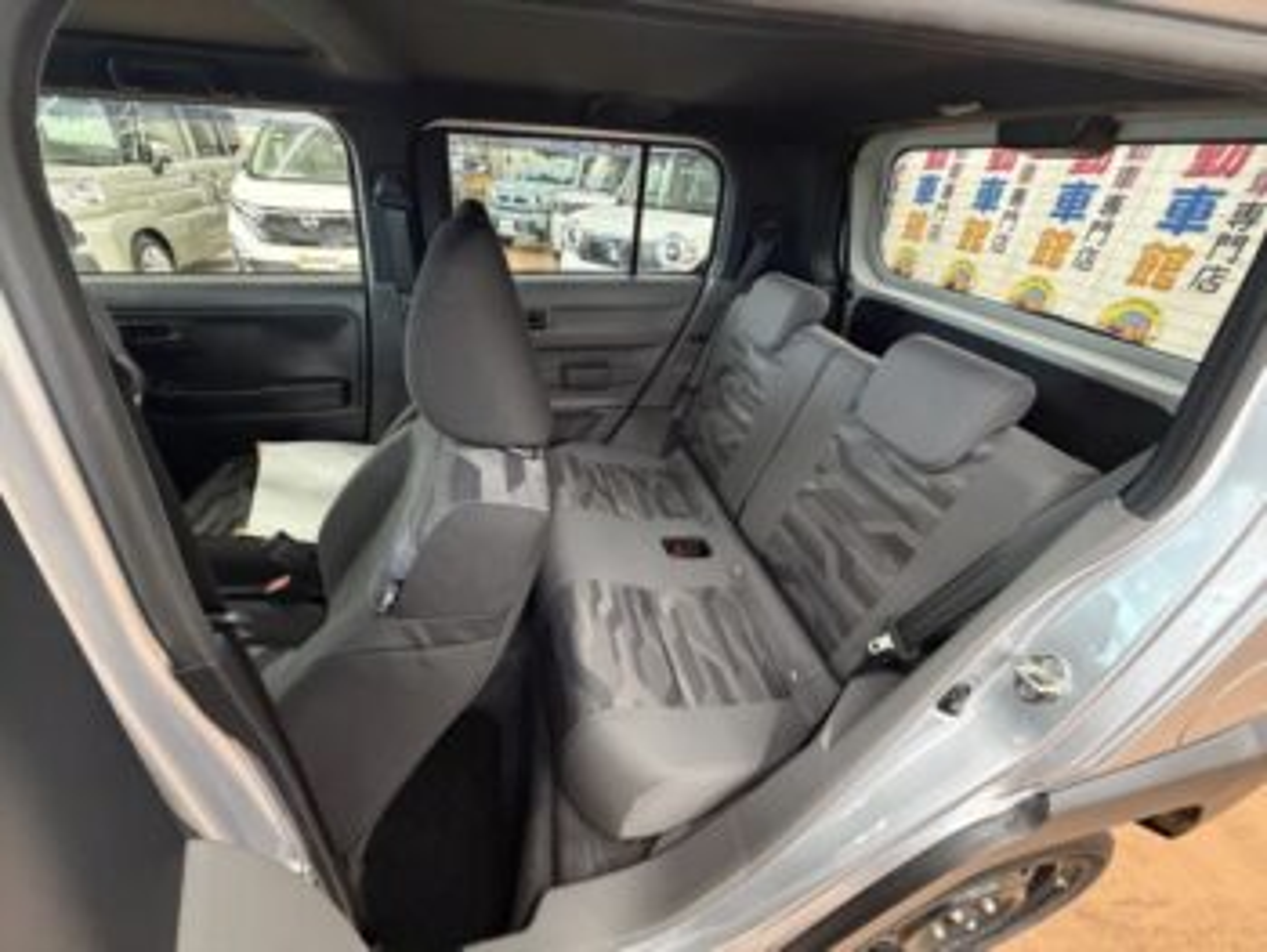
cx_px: 634
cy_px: 476
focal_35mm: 14
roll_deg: -3.8
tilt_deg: -30.7
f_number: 2.2
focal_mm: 2.22
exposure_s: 1/50
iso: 640
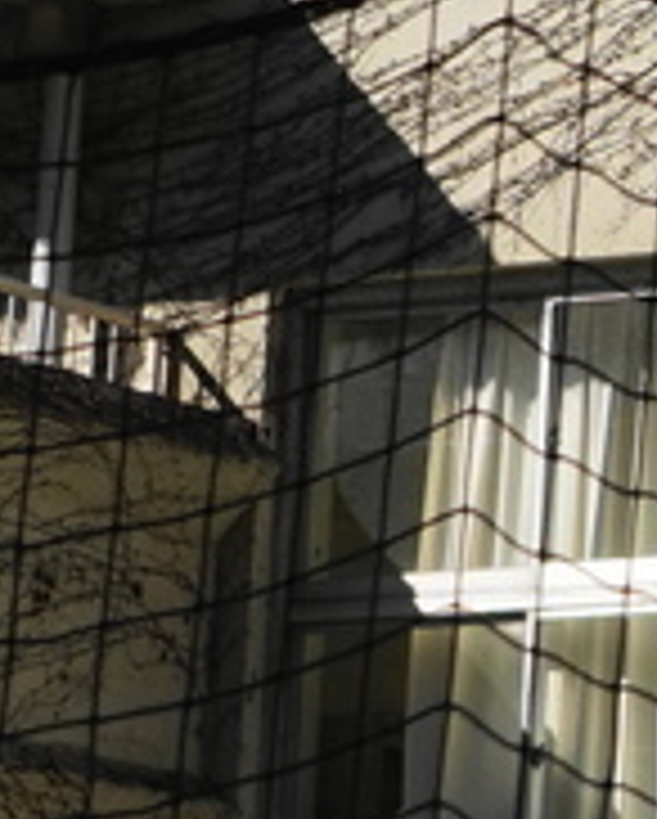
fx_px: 10264
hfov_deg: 3.6
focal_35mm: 423
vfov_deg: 4.6
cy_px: 205
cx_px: 1881
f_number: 11
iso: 100
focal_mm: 41
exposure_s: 1/250
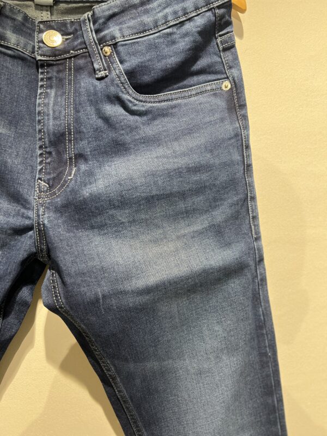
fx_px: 327
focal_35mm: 26
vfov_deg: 67.3
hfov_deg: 53.1
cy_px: 218
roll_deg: -1.3
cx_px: 164
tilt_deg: -5.3
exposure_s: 1/50
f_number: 1.5
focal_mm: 5.7
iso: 80
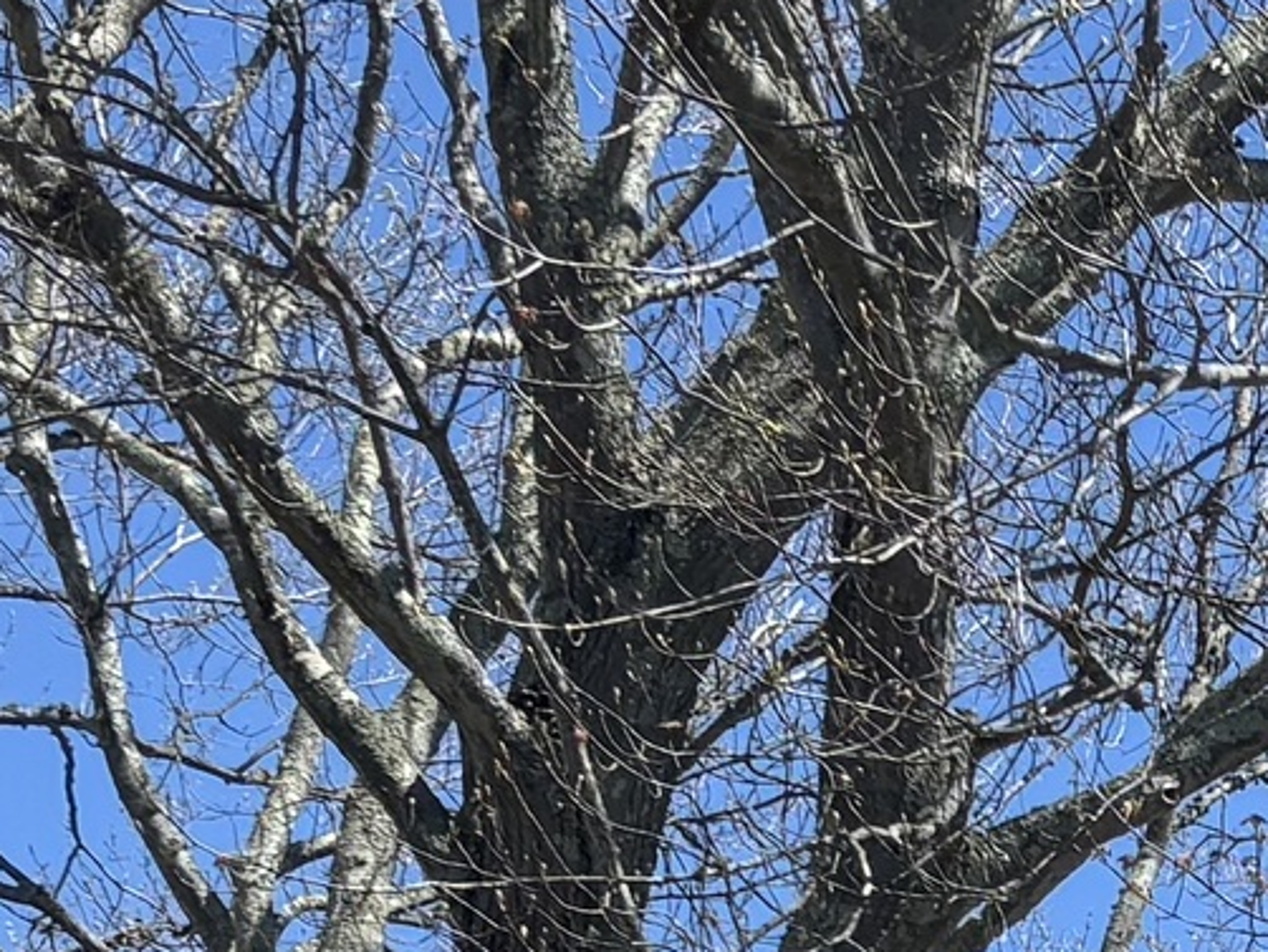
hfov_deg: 12.1
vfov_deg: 9.1
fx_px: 5827
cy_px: 1369
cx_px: 1657
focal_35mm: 159
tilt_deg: +15.4
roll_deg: -1.9
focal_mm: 5.96
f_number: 1.6
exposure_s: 1/2639
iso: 50
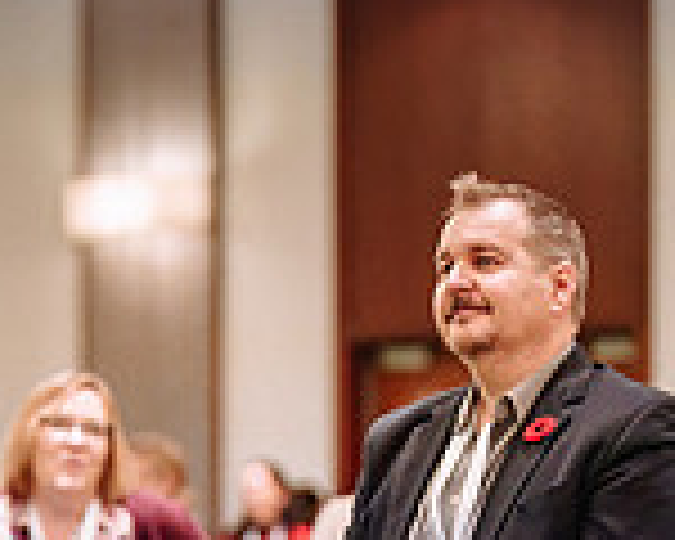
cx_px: -32
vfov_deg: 8.5
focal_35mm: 181
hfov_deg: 10.6
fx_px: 3616
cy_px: 538
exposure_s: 1/400
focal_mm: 50
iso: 2500
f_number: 1.2
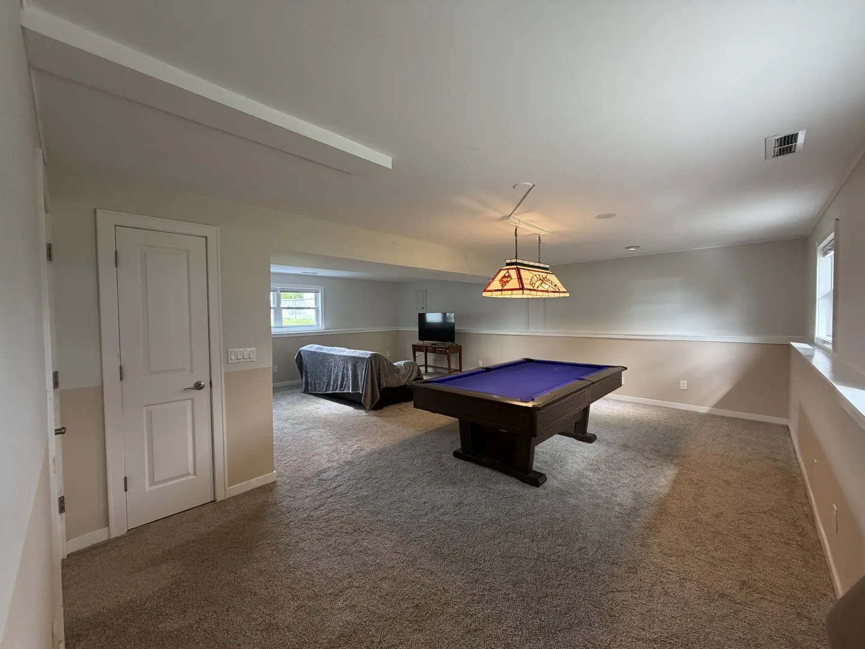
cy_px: 324
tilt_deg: -1.3
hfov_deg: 102.1
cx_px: 432
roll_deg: +0.8
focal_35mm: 14
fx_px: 350
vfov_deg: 85.7
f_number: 2.2
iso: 200
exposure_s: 1/60
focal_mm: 2.22
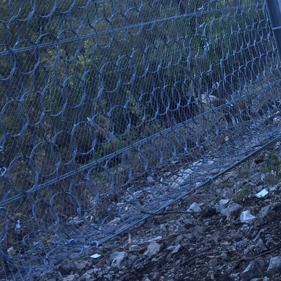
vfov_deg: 17.1
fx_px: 872
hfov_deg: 17.4
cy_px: -99
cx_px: 339
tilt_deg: -6.2
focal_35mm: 95
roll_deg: -5.3
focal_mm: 4.15
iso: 32
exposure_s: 1/148
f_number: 2.2
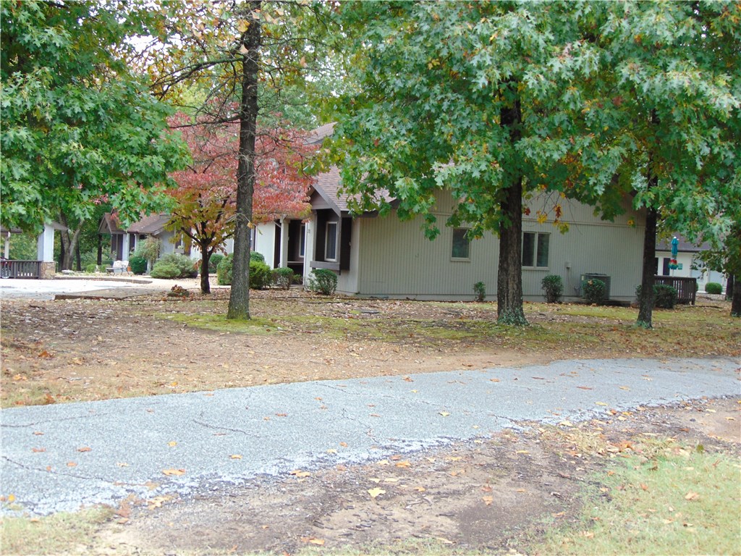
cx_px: 370
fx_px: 835
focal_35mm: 39
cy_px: 278
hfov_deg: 47.9
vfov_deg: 36.8
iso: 80
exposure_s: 1/60
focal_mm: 6.9
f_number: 3.3
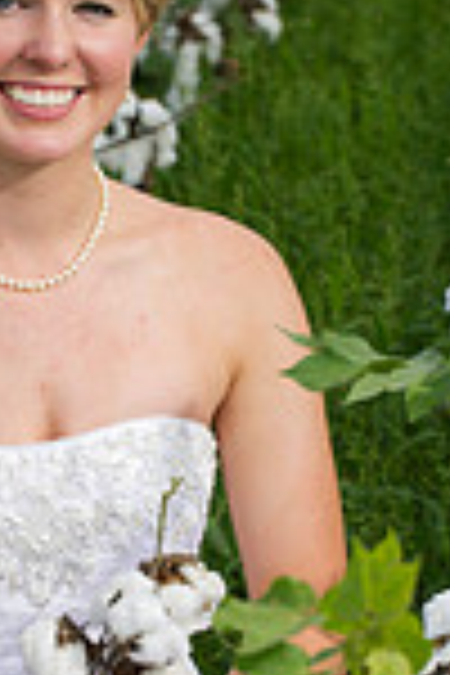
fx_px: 5718
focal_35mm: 305
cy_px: 531
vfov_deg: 6.7
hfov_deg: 4.5
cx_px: 83
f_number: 7.1
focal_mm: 102
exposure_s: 1/160
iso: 200
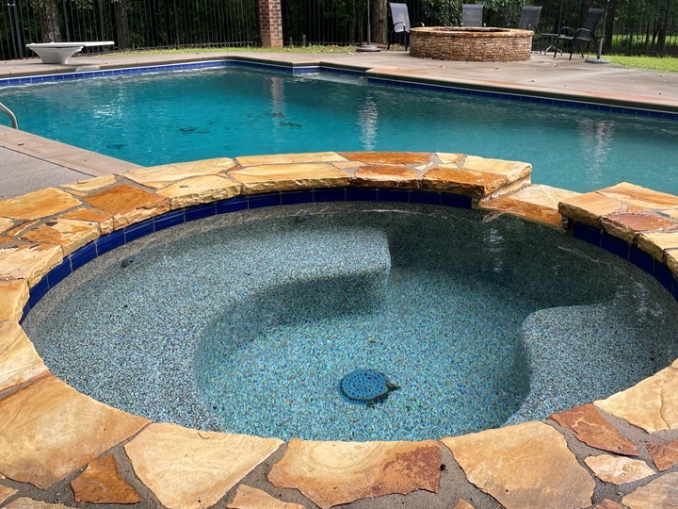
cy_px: 213
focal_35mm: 37
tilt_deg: -17.8
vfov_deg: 38.6
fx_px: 725
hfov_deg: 49.9
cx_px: 396
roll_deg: -1.6
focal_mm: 4.2
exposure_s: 1/275
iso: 32
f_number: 1.6
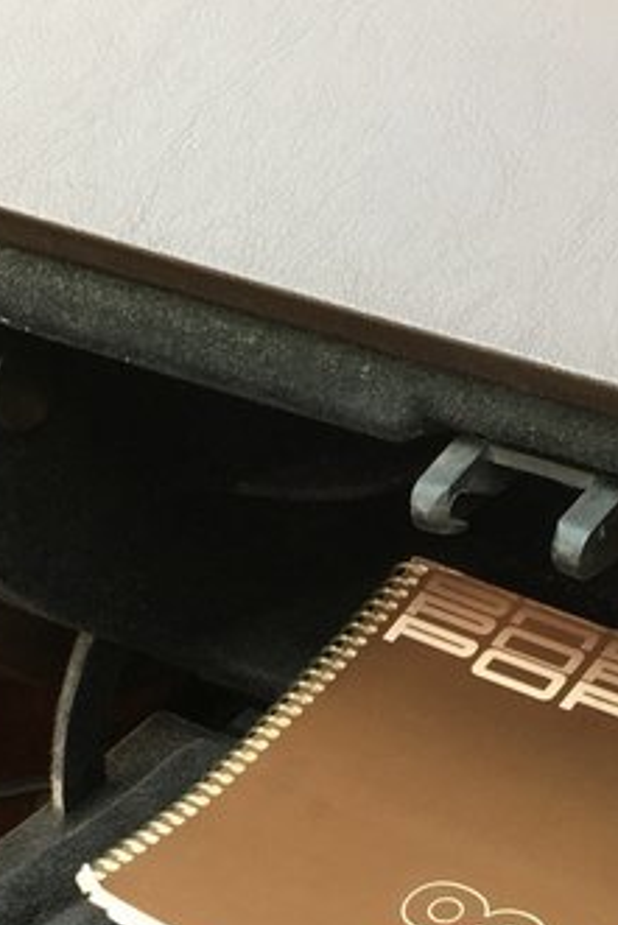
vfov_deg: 21.7
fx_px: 2341
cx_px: 470
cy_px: 877
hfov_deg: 15.0
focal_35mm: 91
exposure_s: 1/50
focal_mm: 4.15
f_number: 2.2
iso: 32
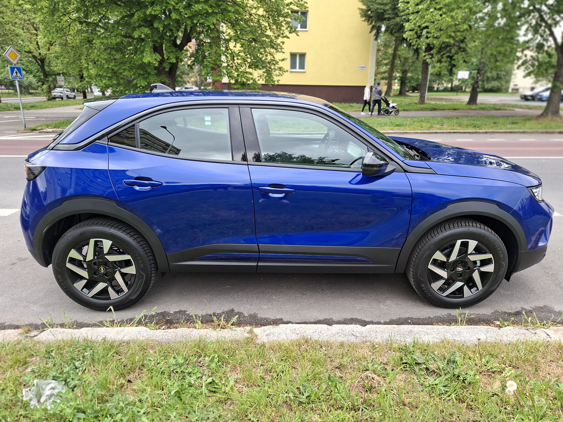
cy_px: 211
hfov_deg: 73.9
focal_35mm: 23
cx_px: 282
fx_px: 374
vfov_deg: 58.9
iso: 50
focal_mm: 5.54
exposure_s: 1/269
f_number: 1.8
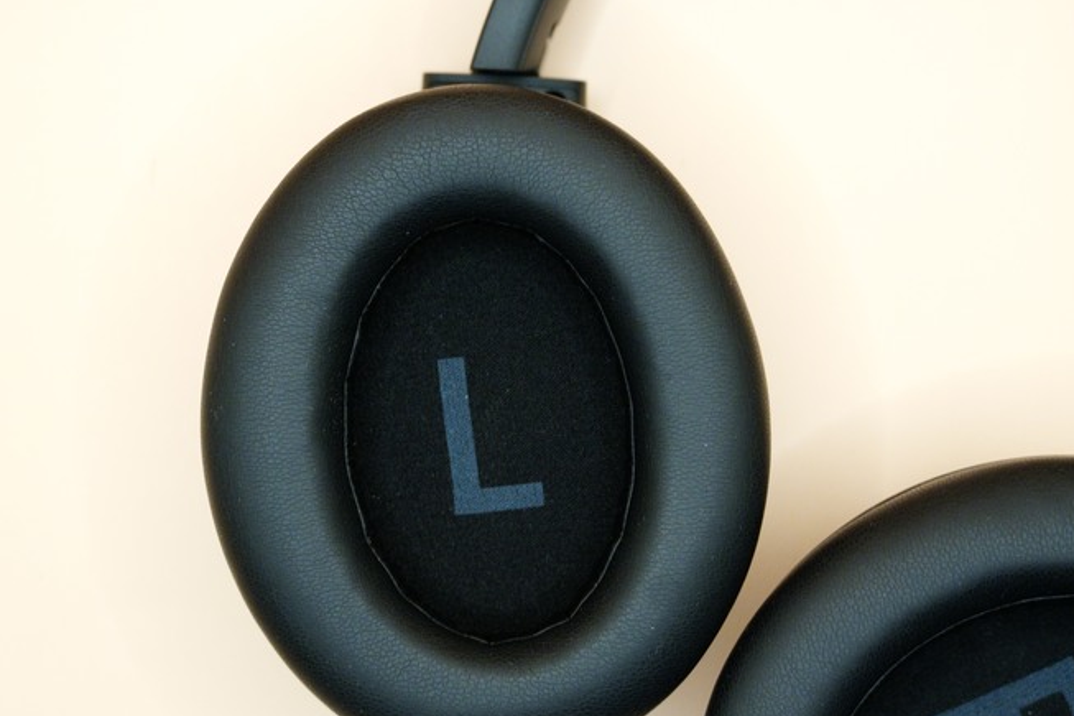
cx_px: 536
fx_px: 2565
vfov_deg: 15.9
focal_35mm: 86
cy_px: 385
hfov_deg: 23.7
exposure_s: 1/80
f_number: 5
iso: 1600
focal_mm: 48
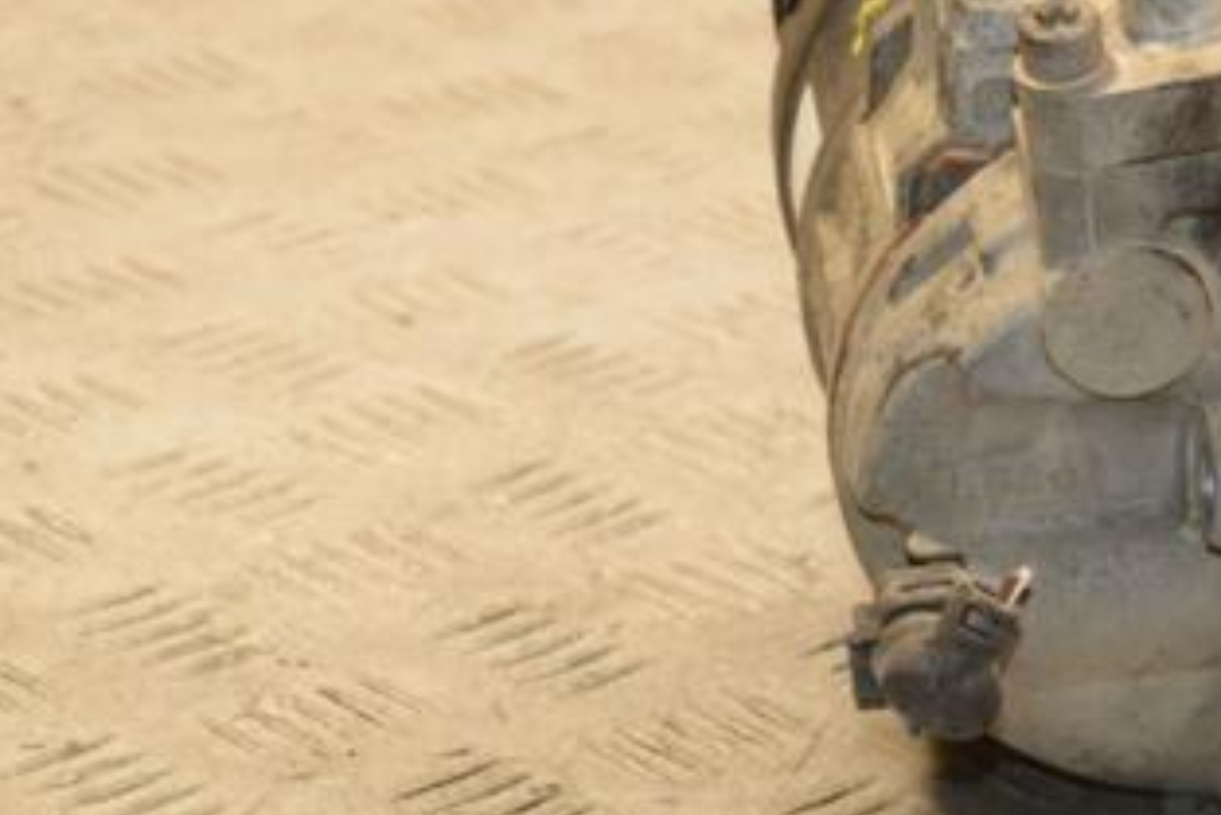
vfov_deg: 6.8
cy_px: 312
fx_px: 6820
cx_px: 1092
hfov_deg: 10.2
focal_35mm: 201
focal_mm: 70
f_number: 7.1
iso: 800
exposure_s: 1/160
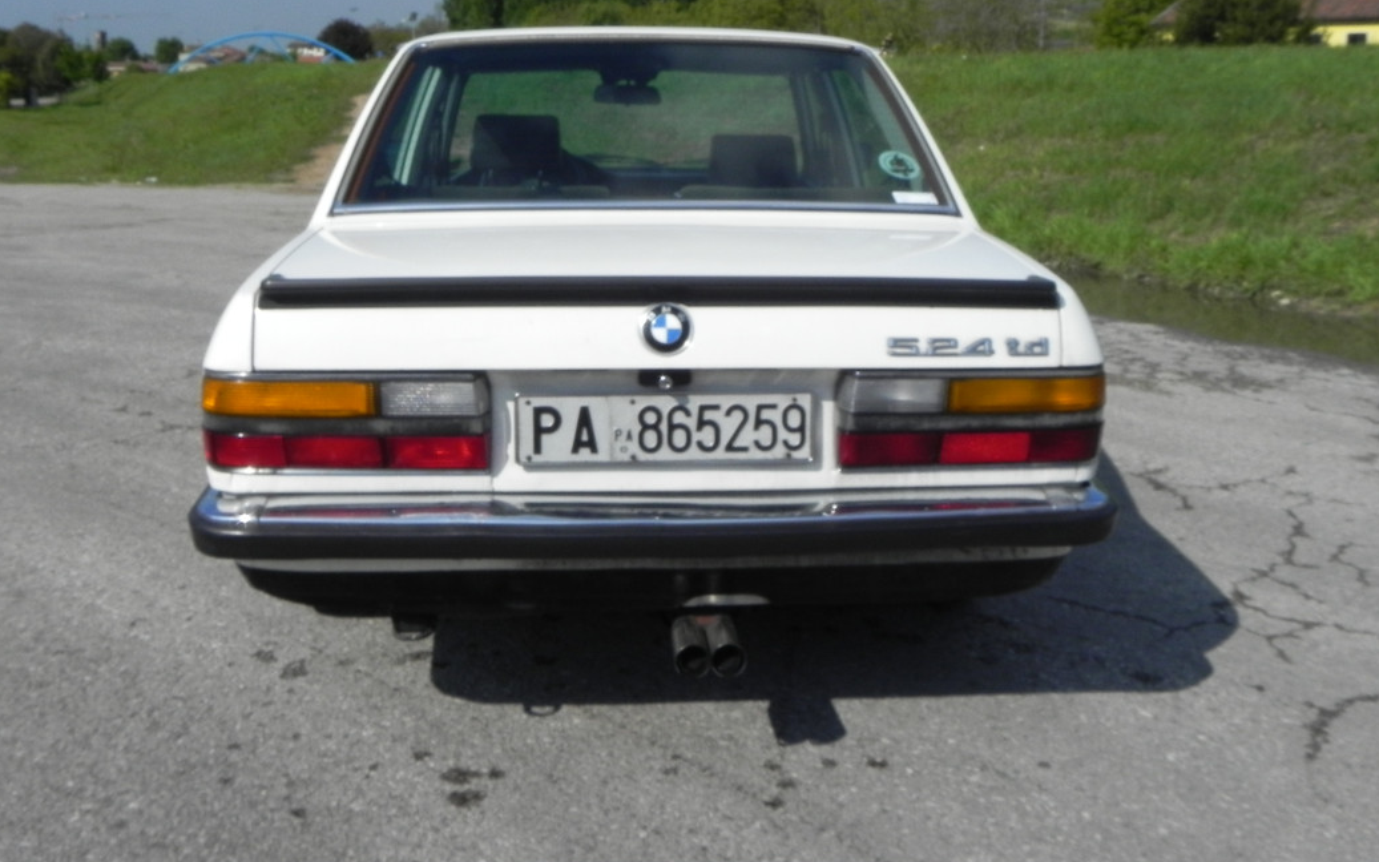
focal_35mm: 36
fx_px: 1353
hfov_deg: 54.0
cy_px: 333
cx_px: 682
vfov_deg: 35.2
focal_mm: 5.9
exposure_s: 1/500
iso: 160
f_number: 8
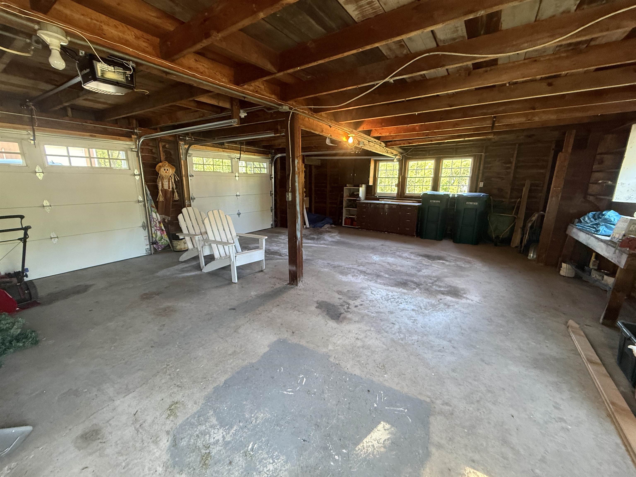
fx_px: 257
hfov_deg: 102.1
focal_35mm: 14
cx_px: 318
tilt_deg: -11.9
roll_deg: -0.8
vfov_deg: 85.7
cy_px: 238
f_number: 2.2
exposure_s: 1/69
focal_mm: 2.22
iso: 320
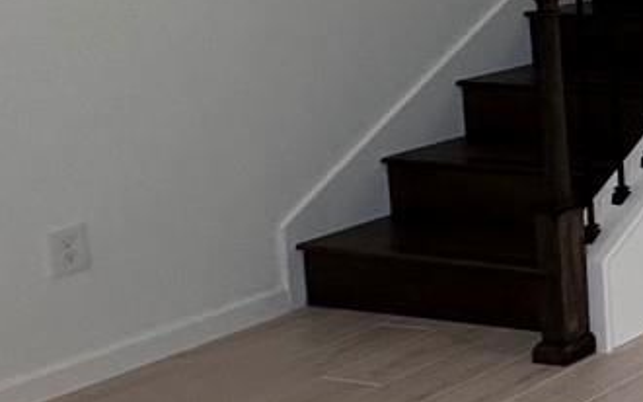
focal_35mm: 72
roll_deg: +0.2
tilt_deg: -3.5
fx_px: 1261
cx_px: 1418
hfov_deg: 16.8
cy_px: -121
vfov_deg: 17.0
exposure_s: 1/120
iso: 50
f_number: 2.2
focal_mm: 2.22
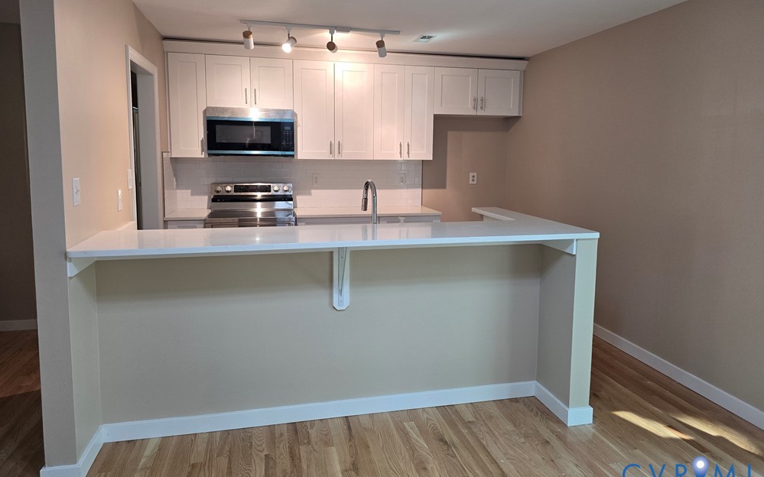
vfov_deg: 49.1
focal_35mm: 25
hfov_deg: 72.6
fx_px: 520
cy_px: 202
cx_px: 387
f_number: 1.7
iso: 250
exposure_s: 1/120
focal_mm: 6.3
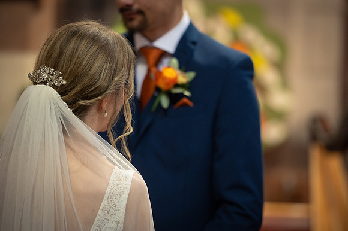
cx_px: 174
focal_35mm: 195
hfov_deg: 10.6
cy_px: 116
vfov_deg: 7.0
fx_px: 1884
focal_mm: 195
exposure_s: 1/160
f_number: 2.8
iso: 1600
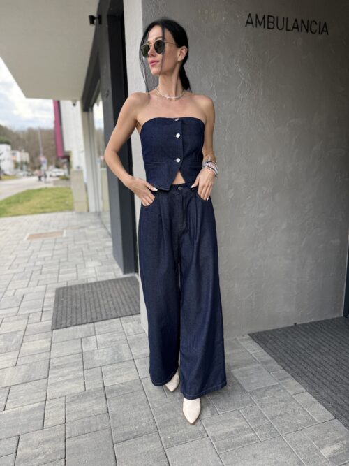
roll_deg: -0.2
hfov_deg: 56.8
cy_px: 233
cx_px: 174
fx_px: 323
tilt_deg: -12.1
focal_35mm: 24
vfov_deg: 71.6
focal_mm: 6.76
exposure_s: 1/412
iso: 100
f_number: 1.78
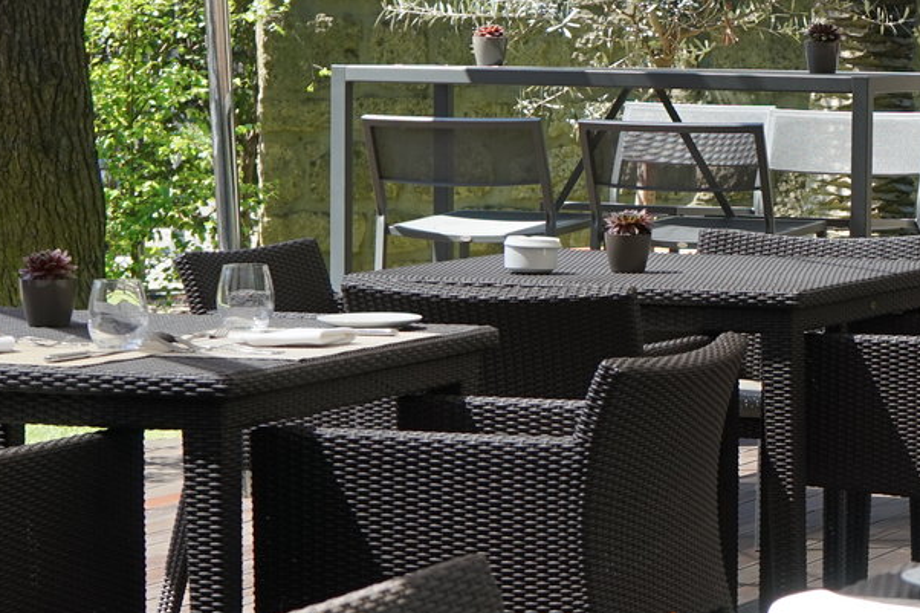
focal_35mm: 153
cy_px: 371
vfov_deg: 9.0
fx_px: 3909
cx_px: 1035
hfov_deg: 13.1
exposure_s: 1/80
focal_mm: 45
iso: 100
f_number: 6.3
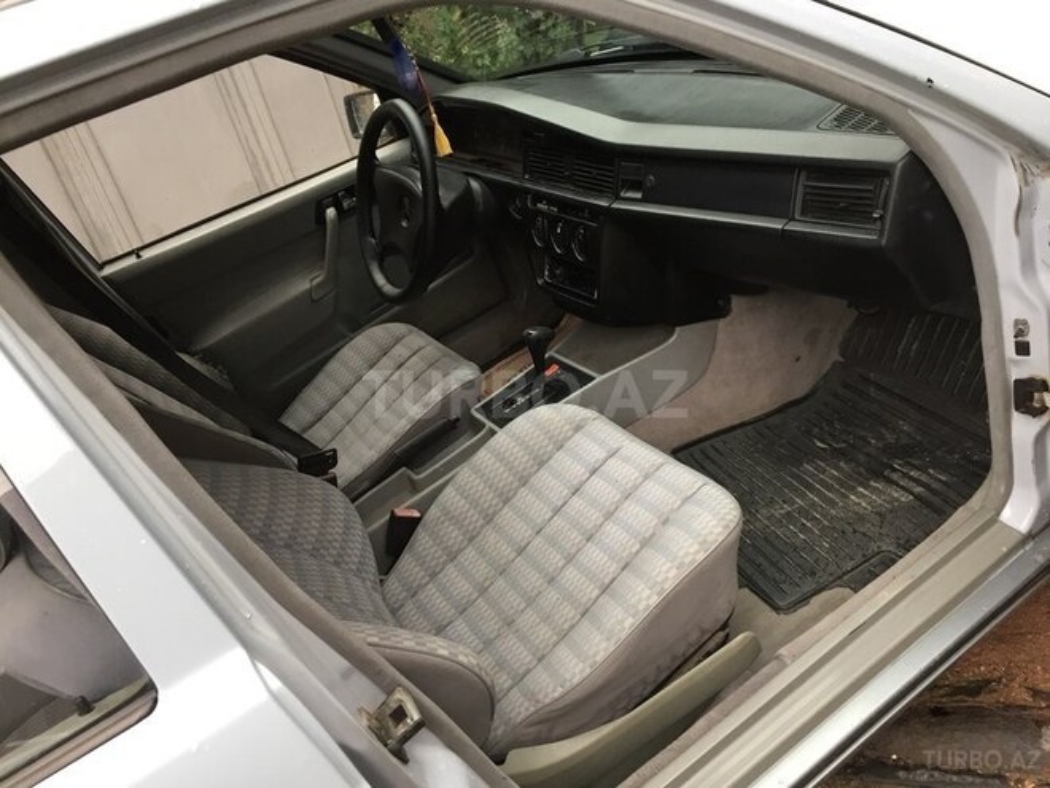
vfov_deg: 48.2
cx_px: 525
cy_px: 394
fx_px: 880
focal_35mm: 29
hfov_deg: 61.7
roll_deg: +16.5
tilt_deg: -24.8
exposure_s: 1/33
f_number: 2.2
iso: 40
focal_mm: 4.15
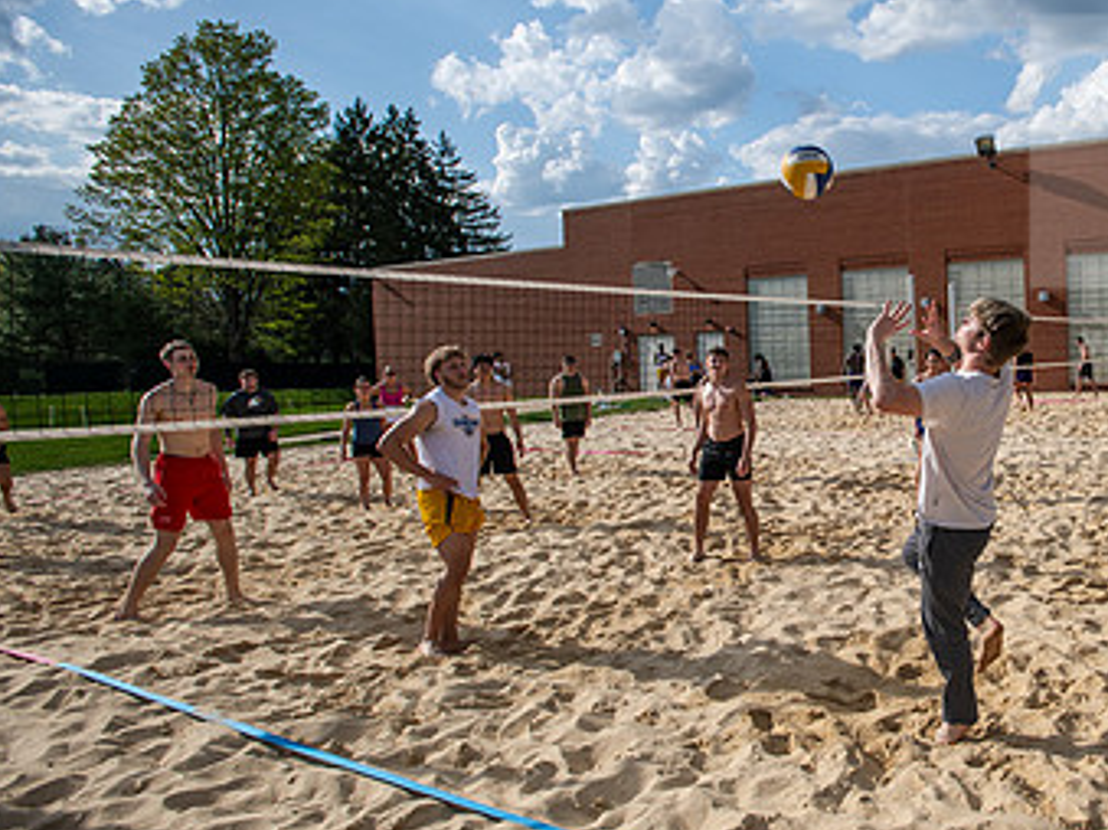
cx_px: 932
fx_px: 896
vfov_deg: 49.7
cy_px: 410
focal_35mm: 28
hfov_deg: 57.3
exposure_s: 1/640
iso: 125
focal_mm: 17
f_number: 4.5
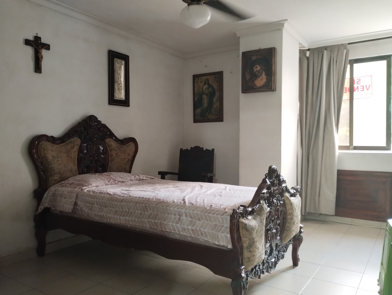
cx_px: 196
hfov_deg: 63.4
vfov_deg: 49.9
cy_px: 148
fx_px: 318
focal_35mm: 28
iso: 1403
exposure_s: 1/24
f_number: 1.8
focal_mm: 4.27
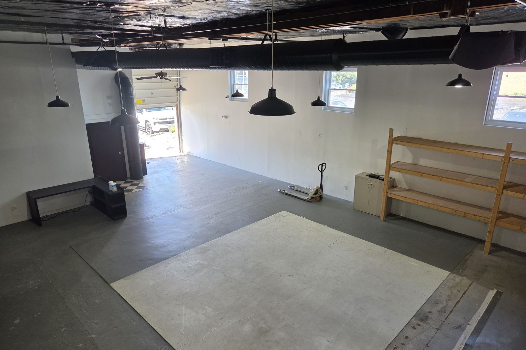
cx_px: 263
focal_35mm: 24
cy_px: 177
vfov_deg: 53.1
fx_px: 351
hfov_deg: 73.7
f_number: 1.8
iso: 100
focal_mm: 5.4
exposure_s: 1/120
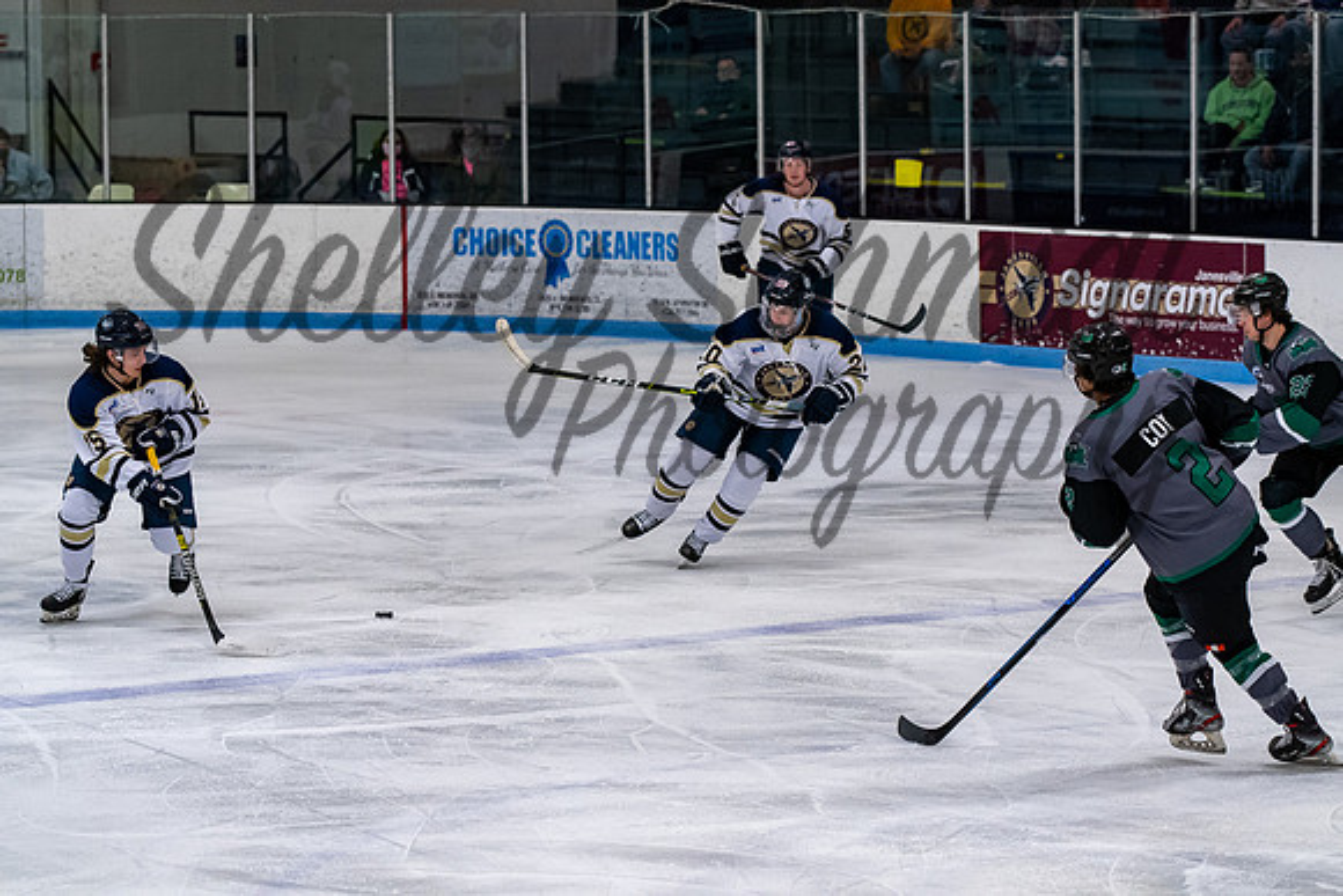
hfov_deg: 13.4
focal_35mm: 153
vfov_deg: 9.0
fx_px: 5709
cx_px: 672
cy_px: 448
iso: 1600
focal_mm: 102
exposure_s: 1/800
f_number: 3.5
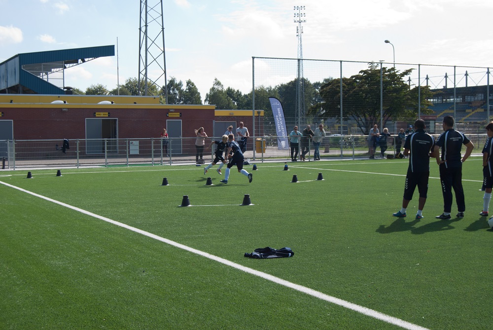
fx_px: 781
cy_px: 165
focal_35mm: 57
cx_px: 246
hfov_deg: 35.0
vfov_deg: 23.8
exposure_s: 1/250
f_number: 8
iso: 100
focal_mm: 38
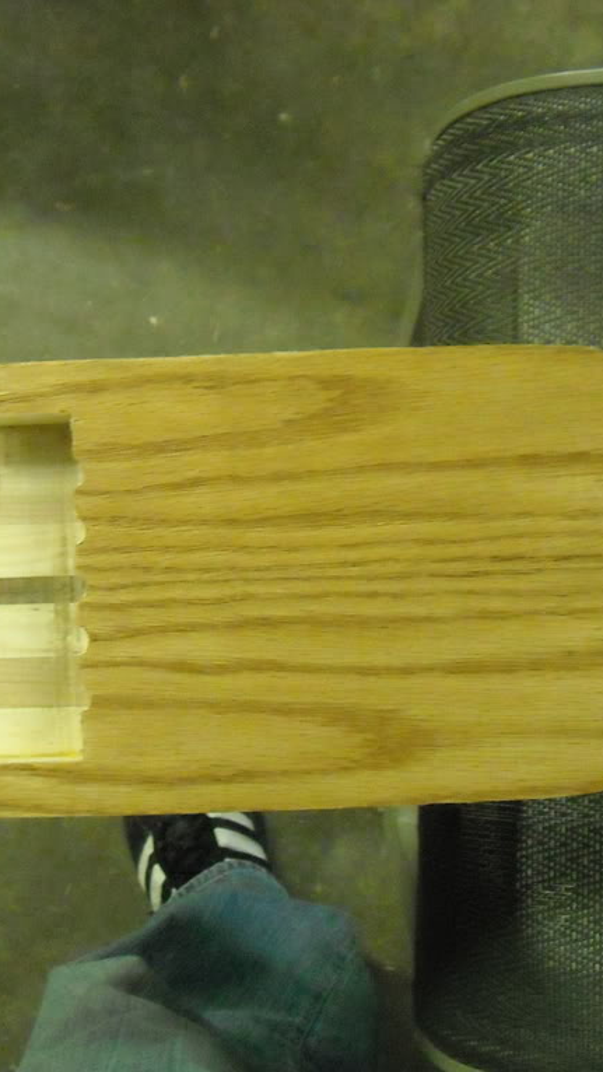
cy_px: 536
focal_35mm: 51
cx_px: 210
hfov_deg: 23.4
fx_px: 1449
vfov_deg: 40.6
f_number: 2.8
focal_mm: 5.7
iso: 800
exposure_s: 1/47
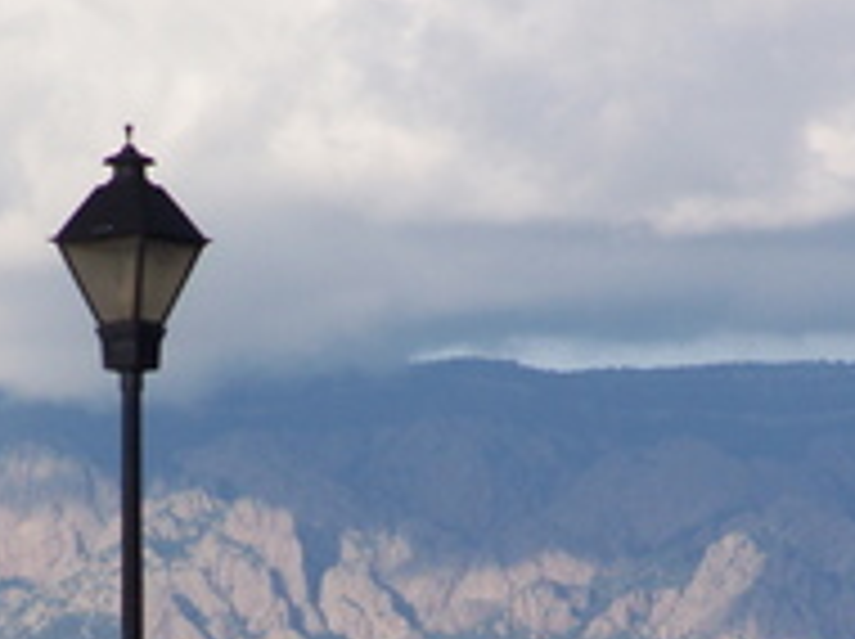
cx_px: 297
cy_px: 531
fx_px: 15048
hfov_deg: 3.3
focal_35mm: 610
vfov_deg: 2.4
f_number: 3.6
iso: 80
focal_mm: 44.4
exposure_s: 1/1000
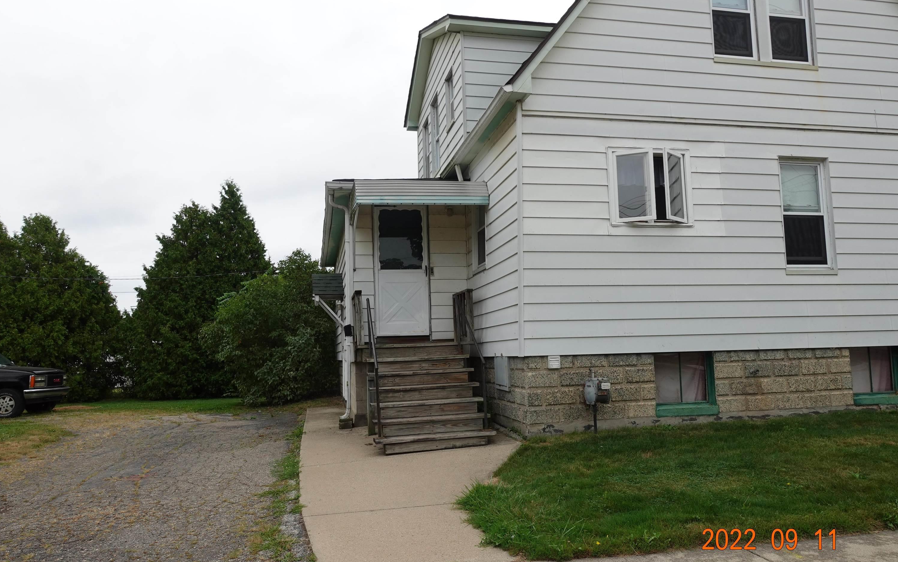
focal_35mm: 25
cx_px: 441
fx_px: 612
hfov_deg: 72.5
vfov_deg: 49.3
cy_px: 295
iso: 125
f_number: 5.6
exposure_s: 1/200
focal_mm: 9.4
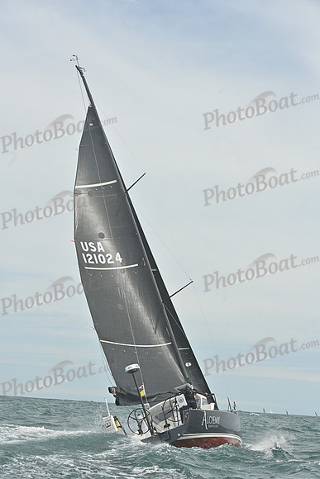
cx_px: 160
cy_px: 240
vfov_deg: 28.8
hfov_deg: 19.5
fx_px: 933
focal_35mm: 70
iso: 320
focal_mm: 70
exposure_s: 1/1250
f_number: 10
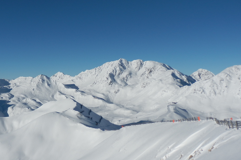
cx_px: 68
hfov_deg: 49.2
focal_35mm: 38
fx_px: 254
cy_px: 83
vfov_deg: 35.0
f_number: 8.7
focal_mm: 4.5
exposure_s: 1/500
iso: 80
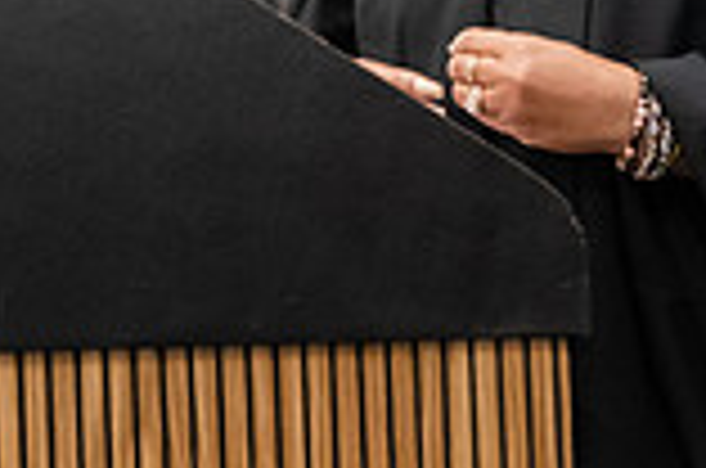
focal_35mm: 500
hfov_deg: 4.1
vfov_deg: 2.7
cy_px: -137
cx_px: 504
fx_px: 9786
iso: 3200
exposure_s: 1/200
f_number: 3.2
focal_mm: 135
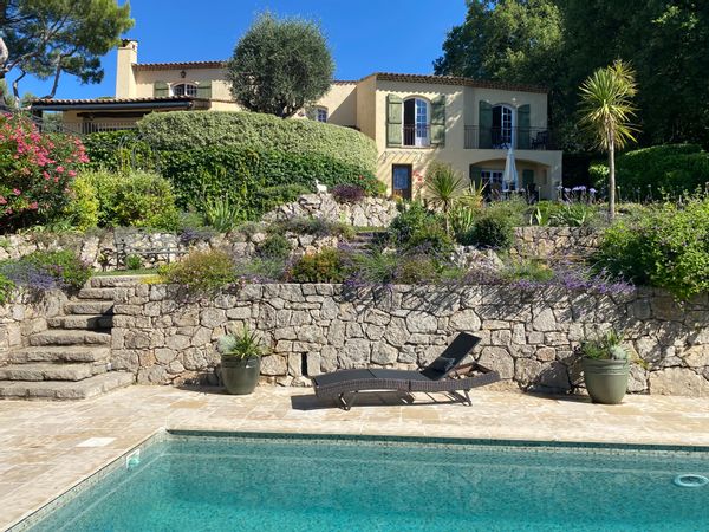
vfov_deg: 53.1
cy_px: 266
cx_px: 354
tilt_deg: +0.3
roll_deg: -2.2
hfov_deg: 67.3
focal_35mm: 26
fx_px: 533
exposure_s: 1/2358
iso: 32
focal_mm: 4.25
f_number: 1.8
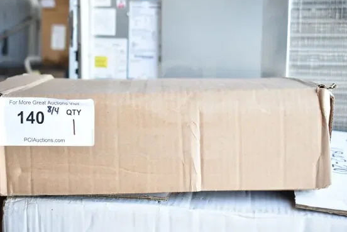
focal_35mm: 53
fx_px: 511
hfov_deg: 37.5
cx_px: 162
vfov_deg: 25.6
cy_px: 108
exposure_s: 1/50
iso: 320
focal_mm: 32
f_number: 4.5
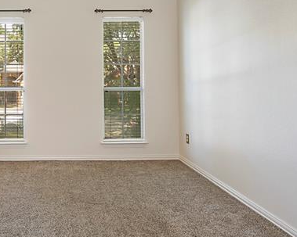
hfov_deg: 45.3
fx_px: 334
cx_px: 55
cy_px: 84
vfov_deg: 38.8
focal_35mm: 38
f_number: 8
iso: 100
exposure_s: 1/20
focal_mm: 10
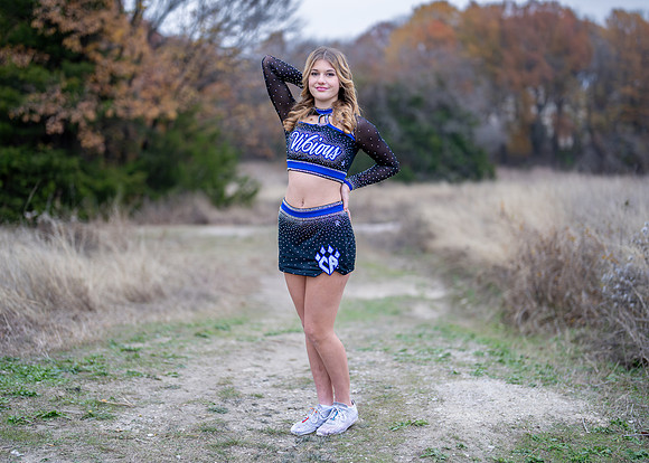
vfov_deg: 22.5
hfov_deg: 31.2
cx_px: 319
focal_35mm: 63
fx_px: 1163
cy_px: 222
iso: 400
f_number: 1.2
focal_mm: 50
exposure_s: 1/1000
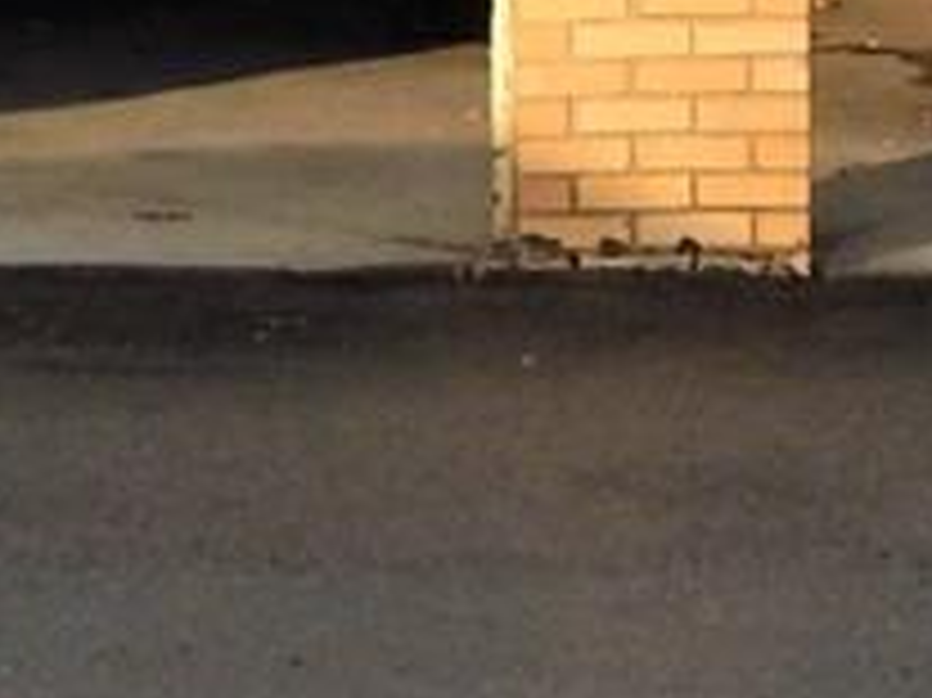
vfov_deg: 4.7
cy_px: -549
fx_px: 8369
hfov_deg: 6.4
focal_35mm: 311
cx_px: 657
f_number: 3.6
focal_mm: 7.7
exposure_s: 1/640
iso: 125
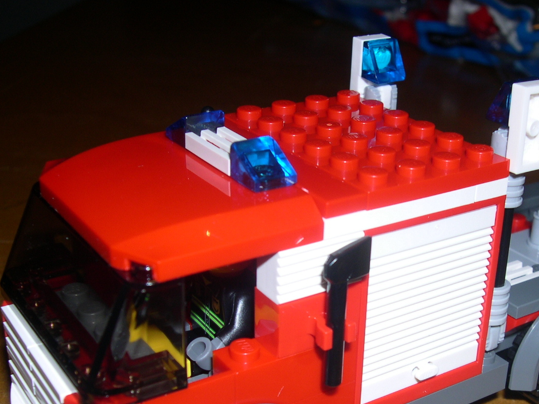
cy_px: 283
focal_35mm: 55
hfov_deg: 34.7
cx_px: 339
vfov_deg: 26.4
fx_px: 856
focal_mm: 8
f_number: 7.6
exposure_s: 1/60
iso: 100
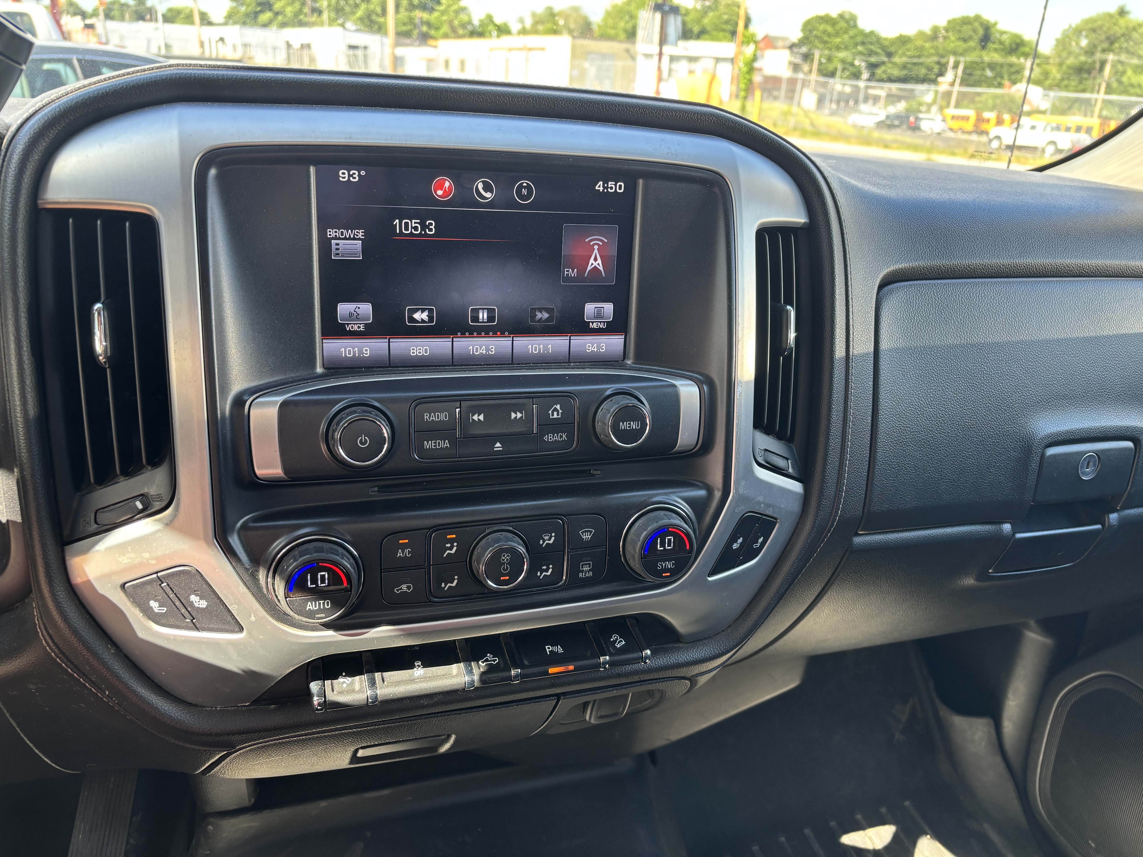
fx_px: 859
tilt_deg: -21.7
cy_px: 428
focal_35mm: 26
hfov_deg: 67.3
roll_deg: -2.8
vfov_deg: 53.1
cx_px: 572
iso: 64
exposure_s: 1/121
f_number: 1.6
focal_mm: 5.96
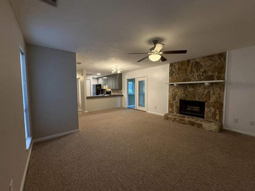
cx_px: 128
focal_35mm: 14
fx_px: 103
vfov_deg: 85.7
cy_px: 96
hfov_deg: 102.1
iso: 320
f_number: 2.2
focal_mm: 2.22
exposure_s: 1/60
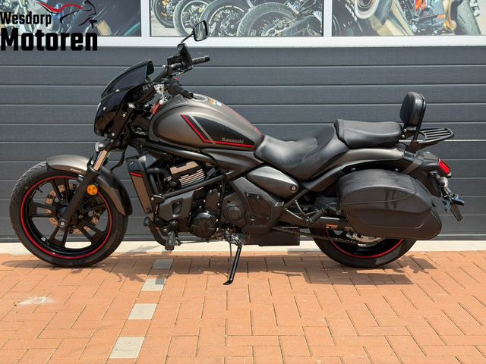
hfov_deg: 39.7
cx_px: 243
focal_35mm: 48
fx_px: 674
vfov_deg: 30.3
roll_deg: +0.5
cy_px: 182
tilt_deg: -5.2
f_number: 1.78
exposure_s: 1/2577
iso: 80
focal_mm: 6.76
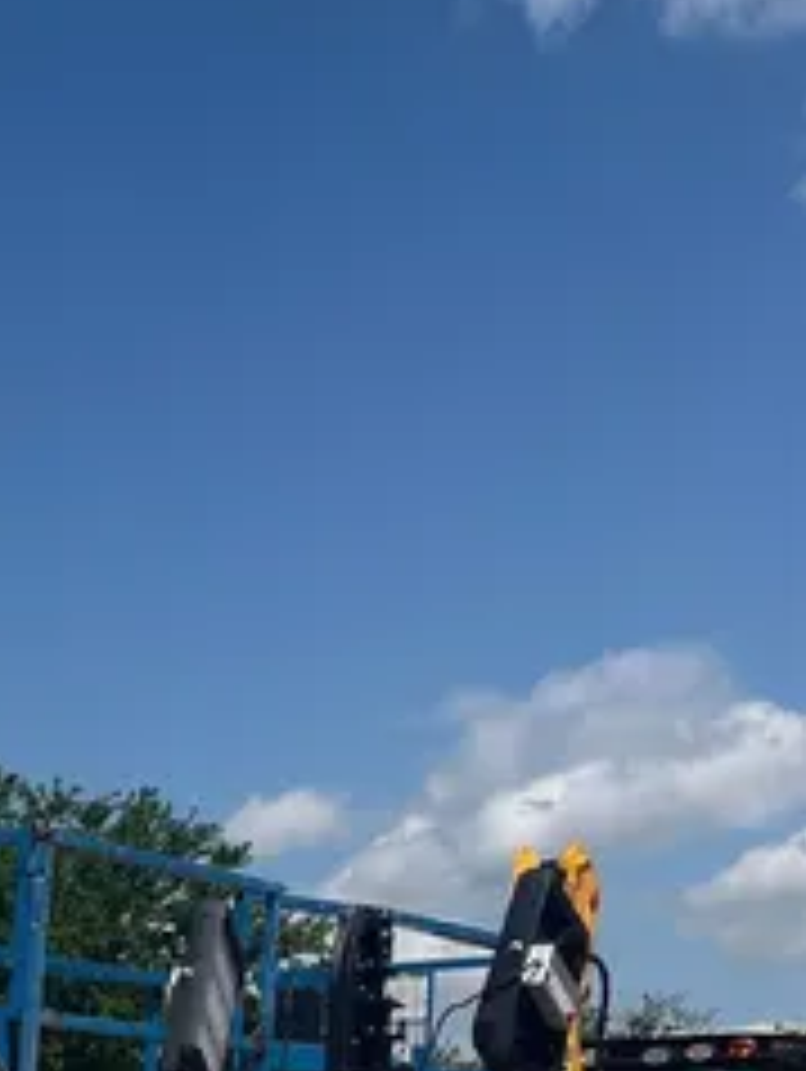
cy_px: 1541
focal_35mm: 80
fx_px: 2479
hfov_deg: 16.7
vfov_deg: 21.1
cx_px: -428
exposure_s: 1/7353
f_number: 1.6
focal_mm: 5.1
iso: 50
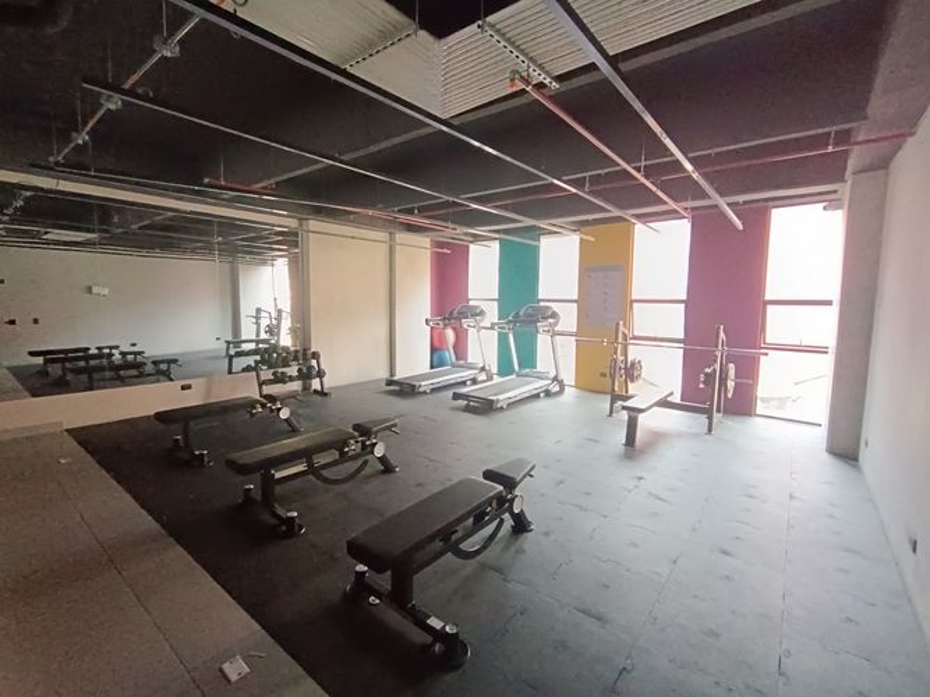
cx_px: 465
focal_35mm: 16
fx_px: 430
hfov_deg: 94.5
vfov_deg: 78.1
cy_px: 348
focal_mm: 1.66
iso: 436
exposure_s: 1/60
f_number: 2.2
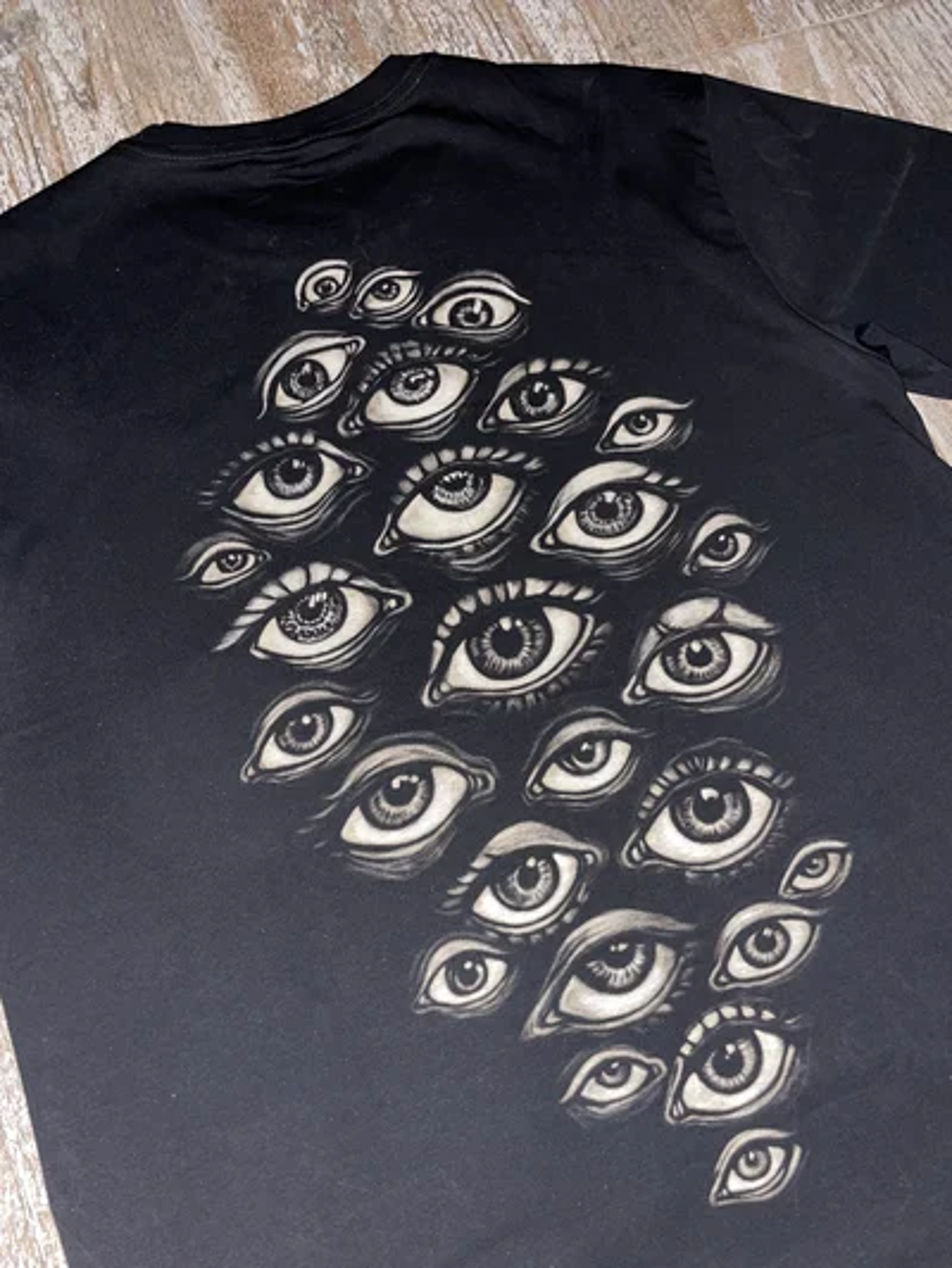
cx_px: 476
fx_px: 953
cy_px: 634
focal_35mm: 26
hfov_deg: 53.1
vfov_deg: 67.3
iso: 32
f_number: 1.6
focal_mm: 4.2
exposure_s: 1/4
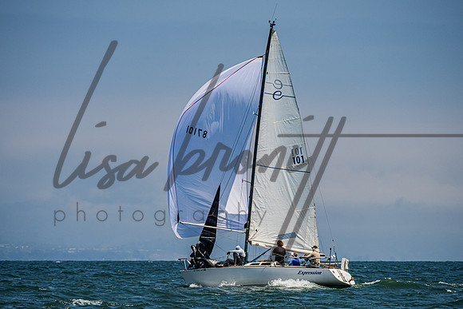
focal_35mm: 345
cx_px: 232
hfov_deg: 6.0
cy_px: 160
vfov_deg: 4.0
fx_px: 4444
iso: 400
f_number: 8
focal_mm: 280
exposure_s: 1/2500
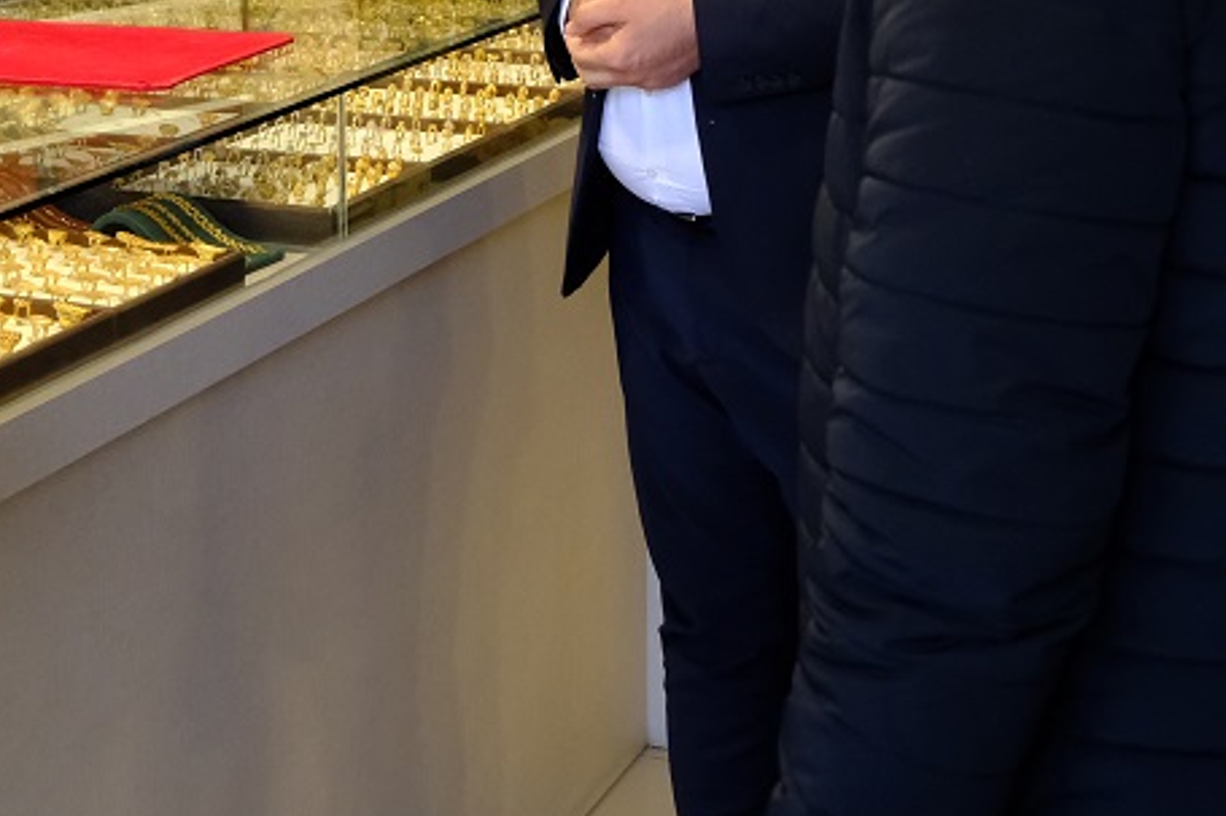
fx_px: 2757
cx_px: 315
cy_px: -164
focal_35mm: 81
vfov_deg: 16.2
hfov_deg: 24.8
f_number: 4.5
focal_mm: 17.7
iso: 1600
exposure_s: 1/250
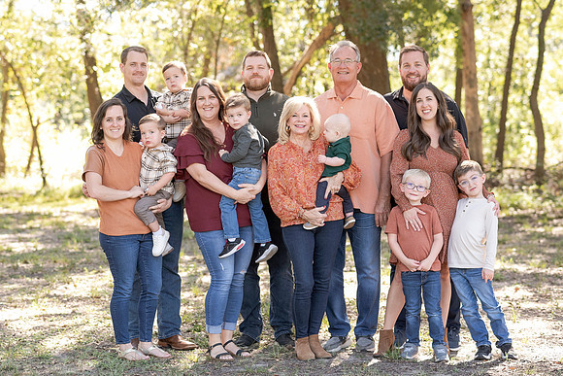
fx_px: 1530
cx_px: 239
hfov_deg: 20.8
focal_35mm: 98
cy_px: 169
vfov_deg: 14.0
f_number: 3.2
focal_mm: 85
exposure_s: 1/500
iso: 640
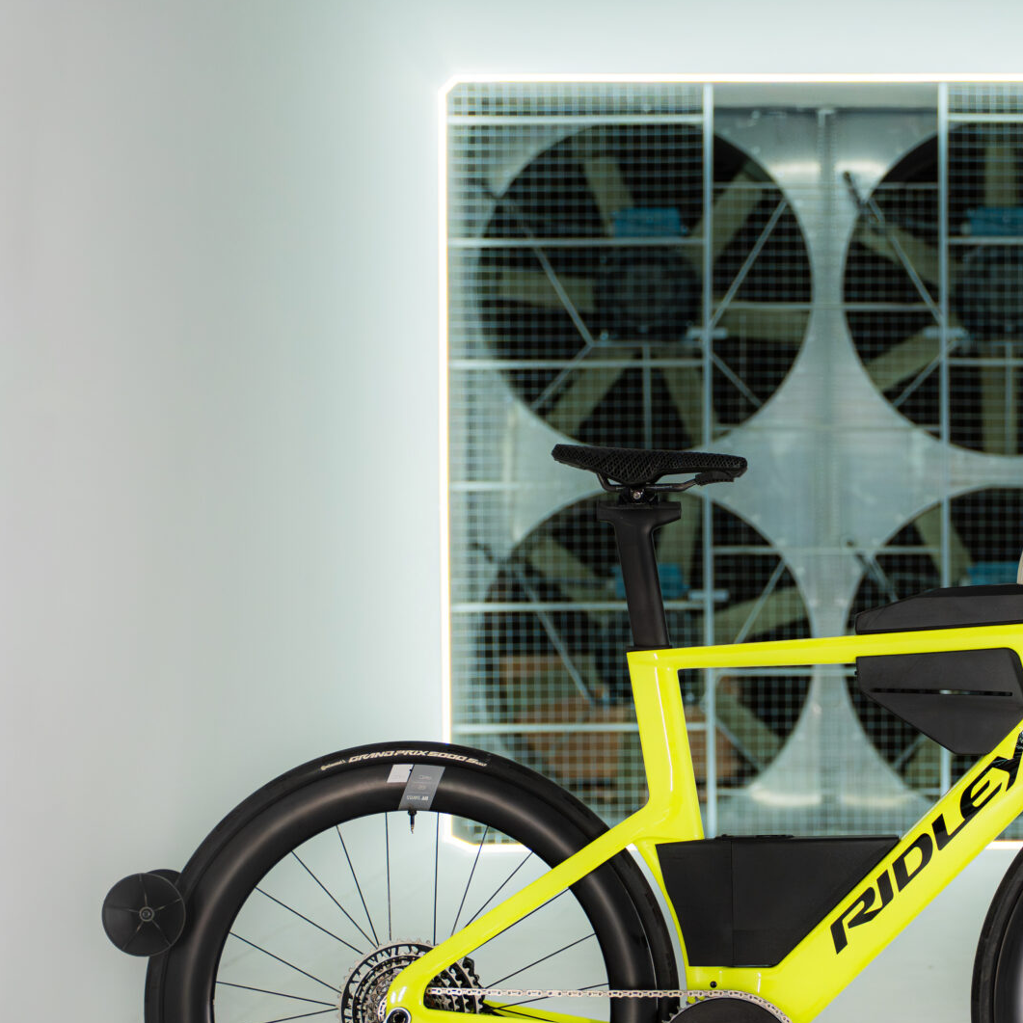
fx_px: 2790
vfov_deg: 20.7
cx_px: 831
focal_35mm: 83
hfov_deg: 20.5
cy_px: 663
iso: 1250
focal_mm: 40.7
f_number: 2.8
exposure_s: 1/160
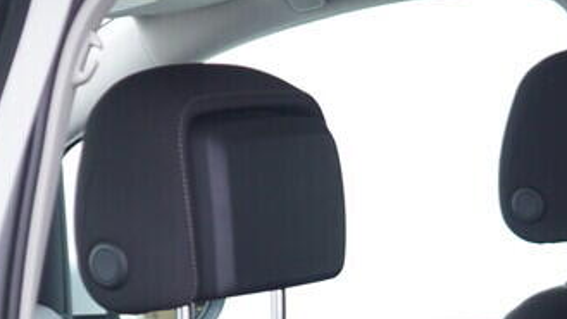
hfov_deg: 13.0
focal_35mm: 165
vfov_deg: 7.1
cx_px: 362
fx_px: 2481
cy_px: 669
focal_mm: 24
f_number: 2.8
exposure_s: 1/40
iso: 160
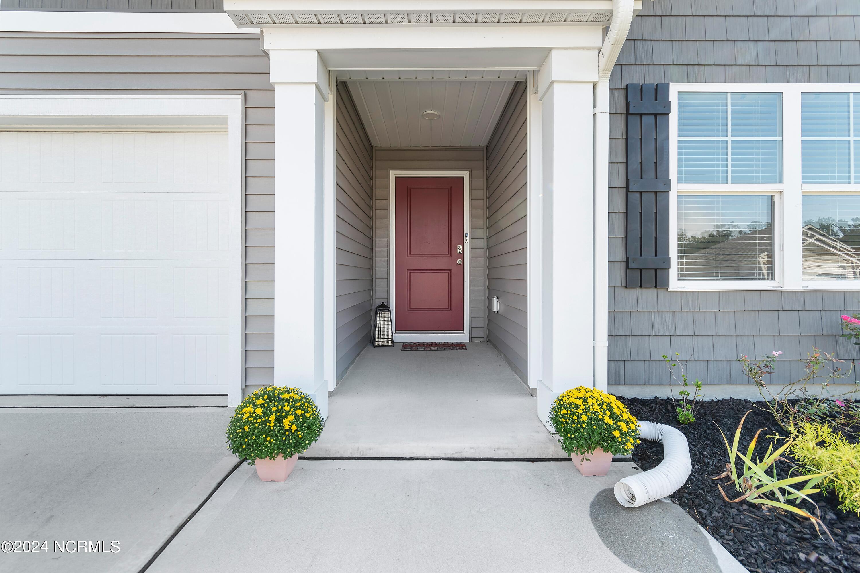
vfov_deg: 77.3
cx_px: 430
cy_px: 286
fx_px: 358
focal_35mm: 15
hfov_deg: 100.4
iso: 100
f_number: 4.5
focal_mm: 10
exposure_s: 1/60
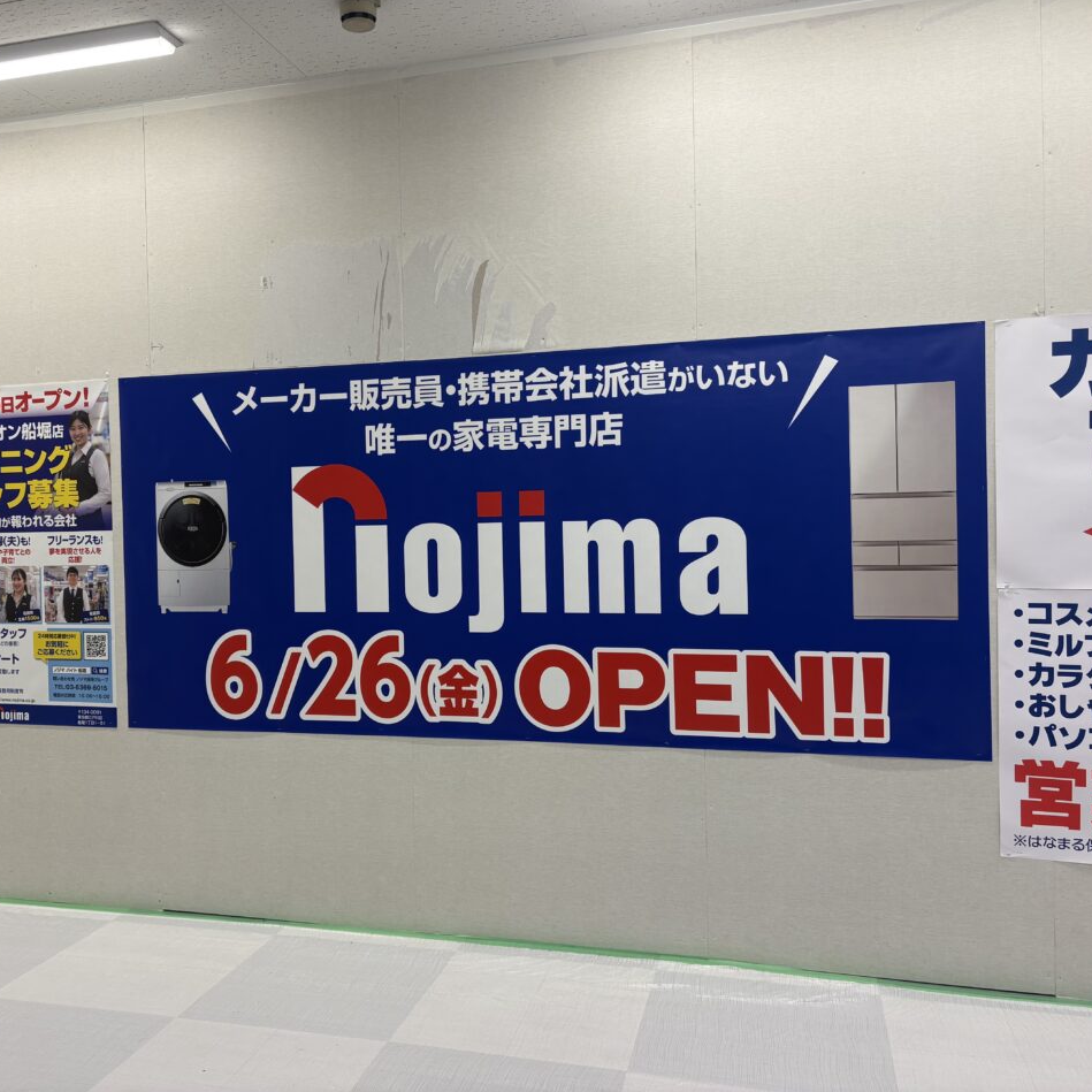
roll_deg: +2.9
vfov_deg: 52.5
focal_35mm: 31
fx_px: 1106
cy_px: 541
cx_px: 461
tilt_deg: -1.0
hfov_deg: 52.3
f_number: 1.6
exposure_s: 1/115
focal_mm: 5.96
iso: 40
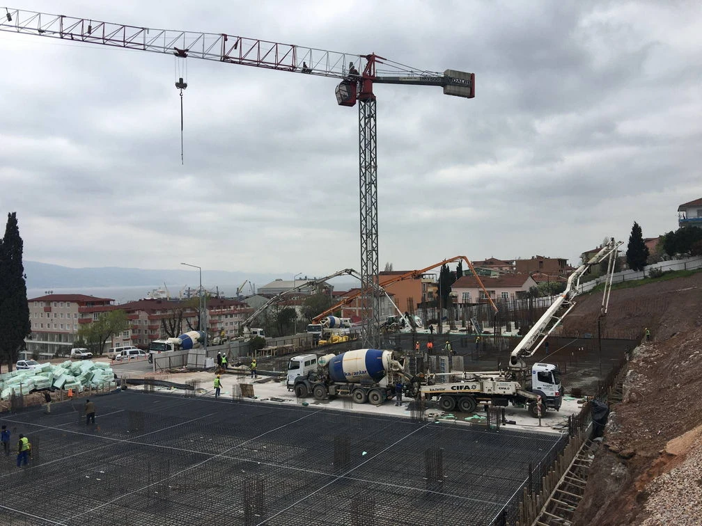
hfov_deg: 61.7
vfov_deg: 48.2
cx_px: 351
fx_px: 588
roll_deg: +0.6
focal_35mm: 29
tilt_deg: +2.8
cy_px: 263
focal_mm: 4.15
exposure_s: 1/1241
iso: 25
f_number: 2.2
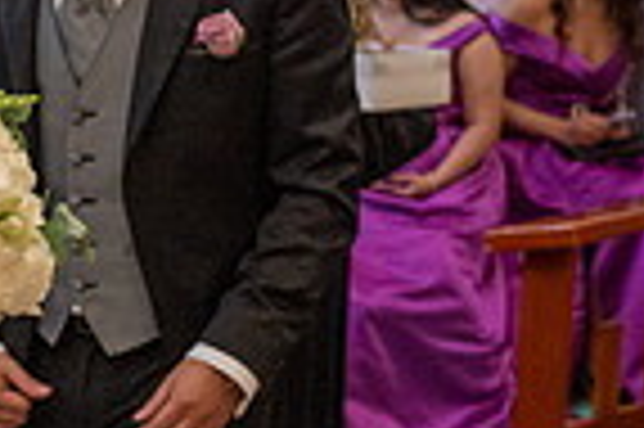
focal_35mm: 142
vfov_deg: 9.6
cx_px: -320
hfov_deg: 13.6
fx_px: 2537
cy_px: 241
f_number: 4
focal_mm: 35
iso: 2500
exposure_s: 1/100
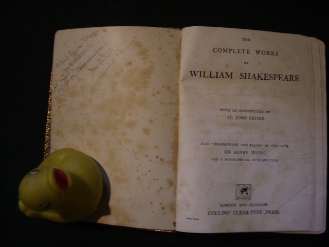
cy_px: 124
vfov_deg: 40.7
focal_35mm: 35
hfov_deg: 52.6
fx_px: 333
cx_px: 164
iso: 100
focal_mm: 5.8
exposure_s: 1/15
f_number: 2.6
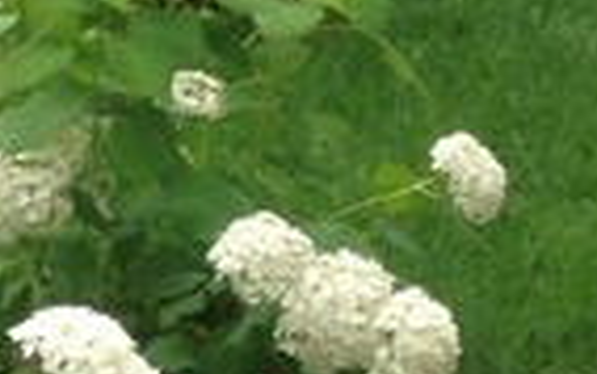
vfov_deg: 6.8
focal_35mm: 193
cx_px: -582
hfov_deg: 10.1
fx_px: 3143
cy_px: -113
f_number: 2.4
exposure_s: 1/258
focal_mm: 4.13
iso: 50
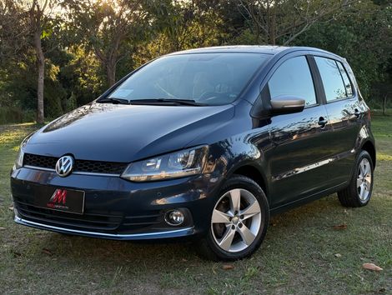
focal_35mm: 48
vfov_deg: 30.3
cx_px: 196
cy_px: 148
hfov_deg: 39.6
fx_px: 544
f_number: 1.78
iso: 64
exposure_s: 1/810
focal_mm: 6.76
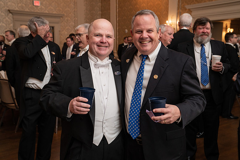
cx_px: 120
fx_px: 260
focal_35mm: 39
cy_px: 80
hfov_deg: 49.5
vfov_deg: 34.2
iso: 800
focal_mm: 39
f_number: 4.5
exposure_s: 1/40
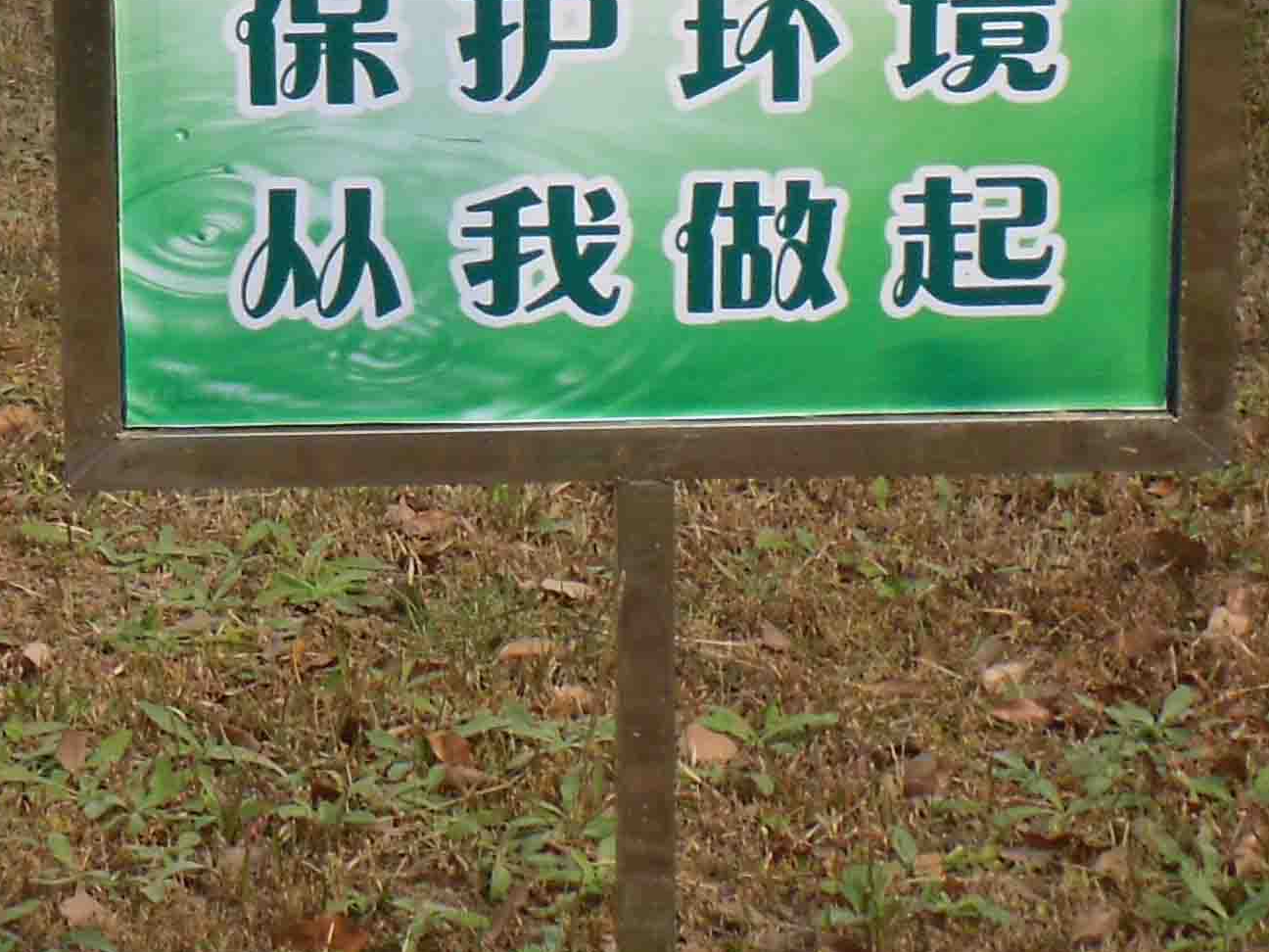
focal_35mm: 108
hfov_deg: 18.0
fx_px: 3959
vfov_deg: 13.0
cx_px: 242
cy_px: -434
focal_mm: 6.3
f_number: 7.6
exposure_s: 1/122
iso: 80
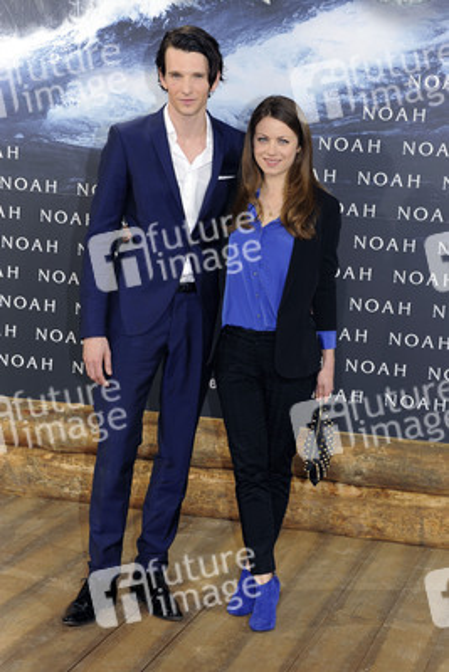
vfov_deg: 32.4
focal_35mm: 62
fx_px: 1159
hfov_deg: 21.9
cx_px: 224
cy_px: 336
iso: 800
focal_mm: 62
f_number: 6.3
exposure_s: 1/125
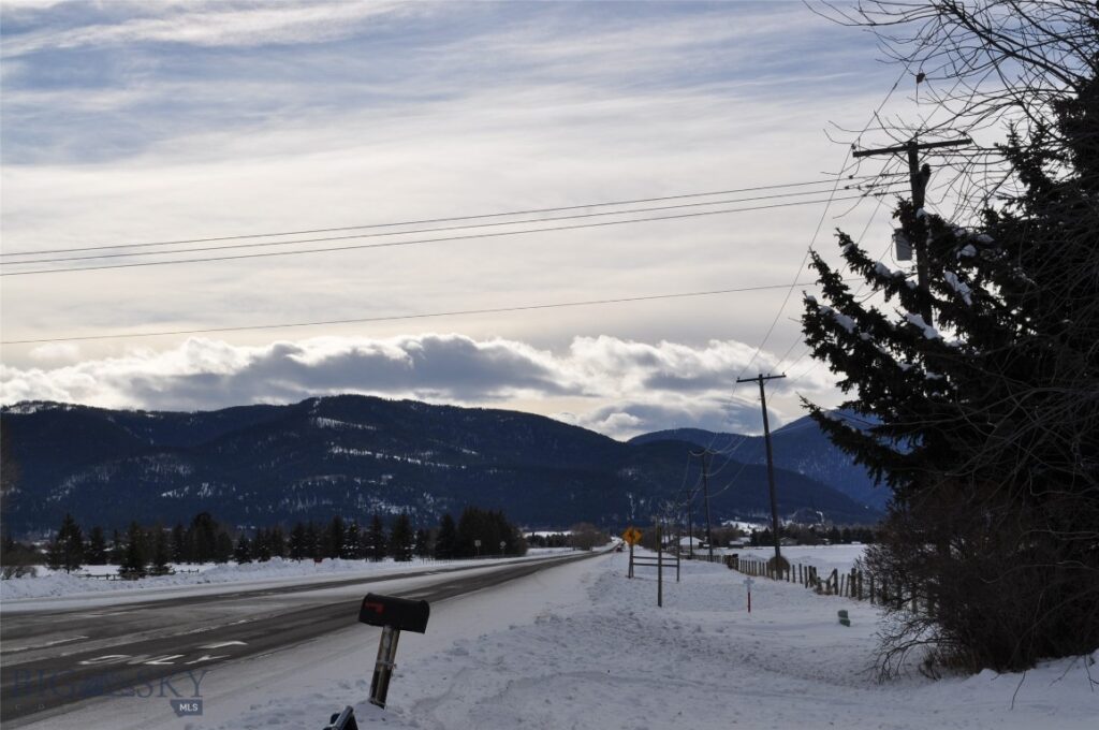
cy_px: 365
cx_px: 550
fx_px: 2104
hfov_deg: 29.3
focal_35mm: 69
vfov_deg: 19.7
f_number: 13
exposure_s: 1/640
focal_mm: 46
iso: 200
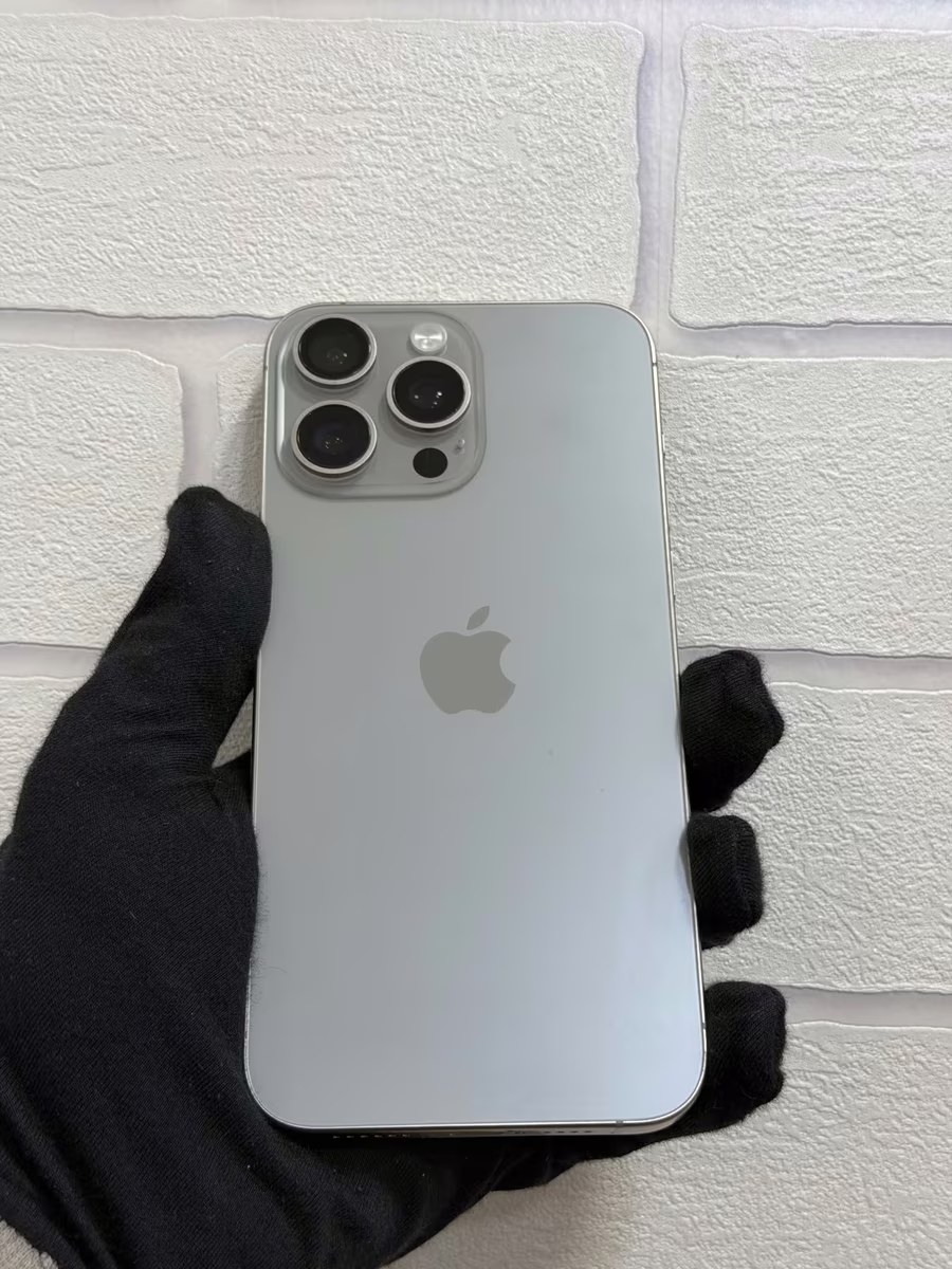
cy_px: 634
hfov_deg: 30.3
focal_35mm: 48
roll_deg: -0.5
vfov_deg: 39.7
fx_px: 1760
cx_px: 476
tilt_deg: +1.4
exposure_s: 1/50
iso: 50
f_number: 1.78
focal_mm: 6.76
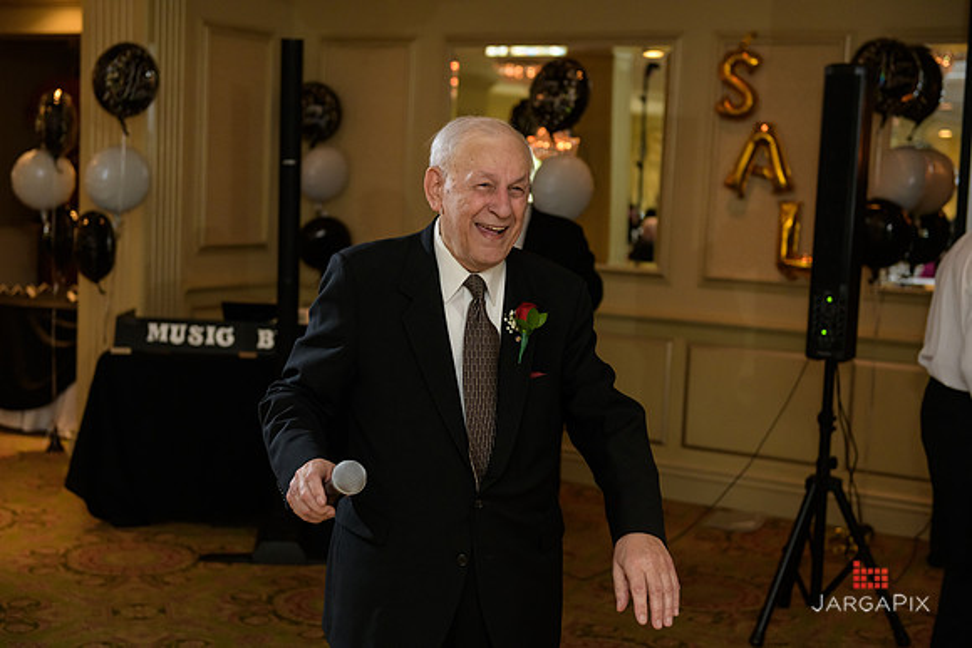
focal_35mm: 55
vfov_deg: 24.6
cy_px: 324
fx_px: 1485
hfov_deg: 36.2
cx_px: 486
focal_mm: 55
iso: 1000
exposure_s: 1/125
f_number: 3.2
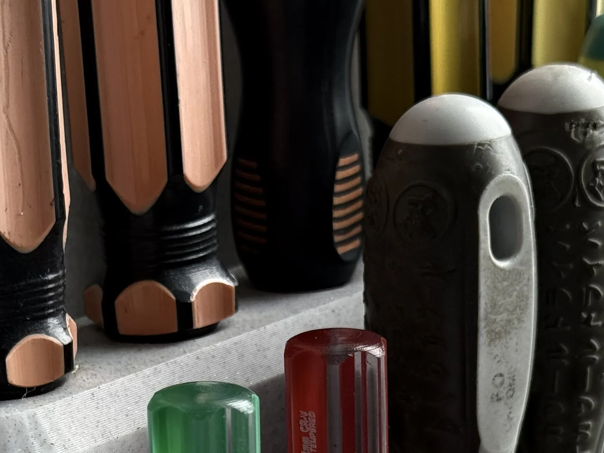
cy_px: 579
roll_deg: +3.4
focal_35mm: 124
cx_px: 230
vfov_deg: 11.7
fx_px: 2164
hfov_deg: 15.9
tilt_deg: -21.2
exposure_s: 1/409
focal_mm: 6.76
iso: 80
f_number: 1.78
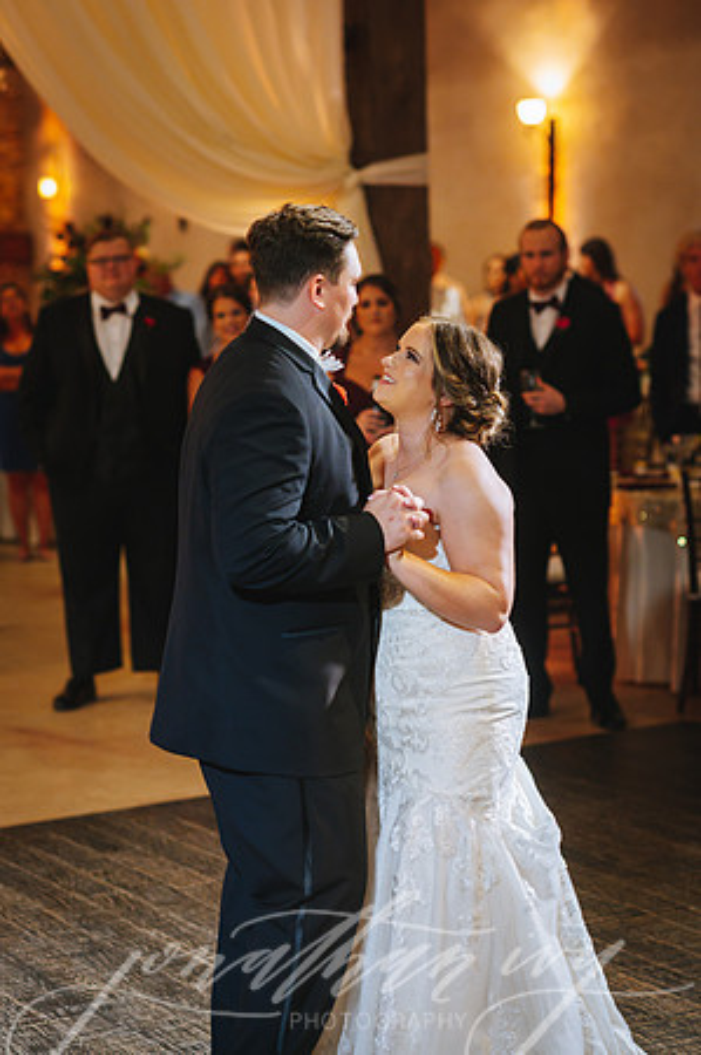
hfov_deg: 16.0
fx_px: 2488
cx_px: 350
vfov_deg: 23.9
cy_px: 528
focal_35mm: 85
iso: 2000
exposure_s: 1/125
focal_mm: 85
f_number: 2.8
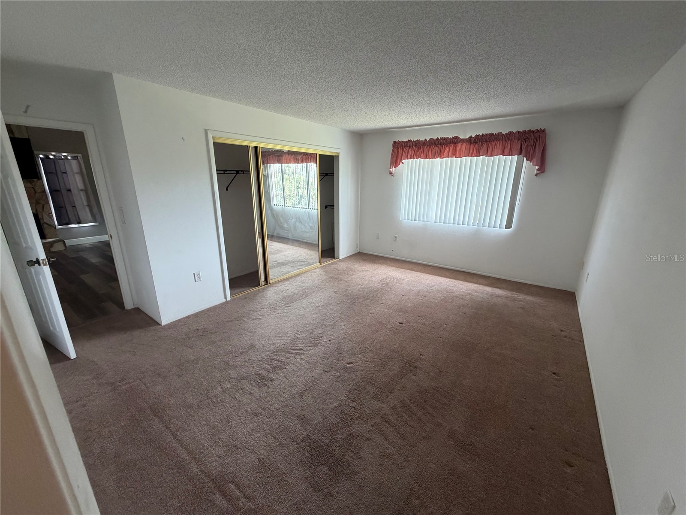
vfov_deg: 85.7
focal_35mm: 14
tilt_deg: -16.3
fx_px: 277
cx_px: 343
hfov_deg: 102.1
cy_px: 258
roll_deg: -0.2
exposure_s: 1/121
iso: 320
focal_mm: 2.22
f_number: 2.2
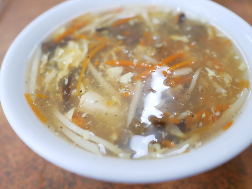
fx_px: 218
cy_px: 94
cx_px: 126
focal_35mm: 30
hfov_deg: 59.9
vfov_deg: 46.8
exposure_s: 1/60
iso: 640
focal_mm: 15
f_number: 1.7
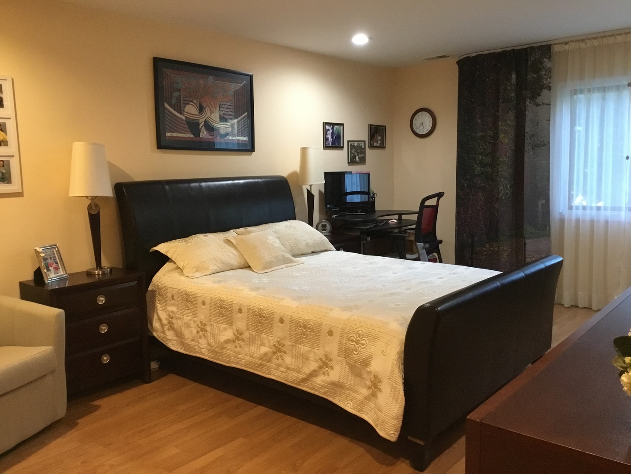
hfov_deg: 58.4
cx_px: 316
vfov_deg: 45.4
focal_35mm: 31
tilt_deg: -7.5
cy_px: 237
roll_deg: +2.3
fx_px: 565
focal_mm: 3.3
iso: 200
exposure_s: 1/30
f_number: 2.4
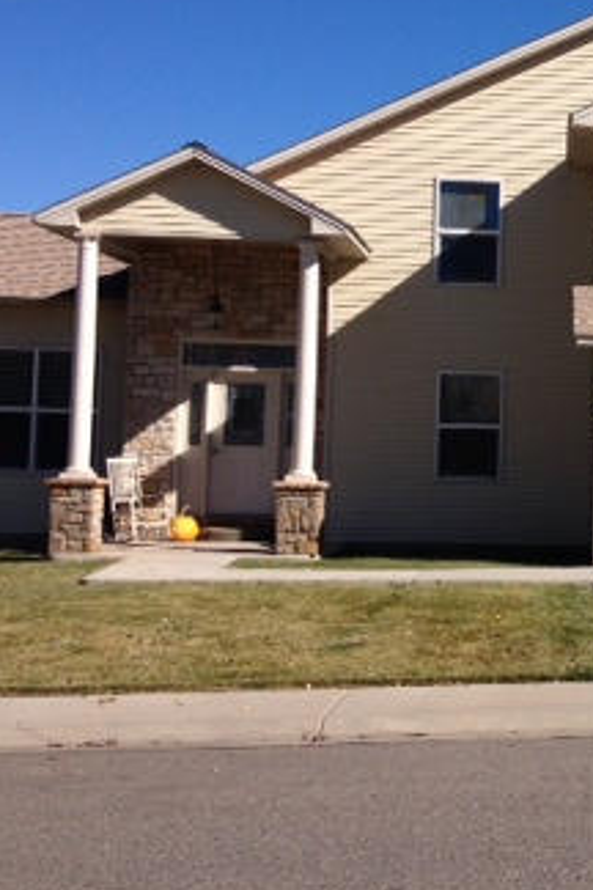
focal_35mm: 72
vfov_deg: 28.0
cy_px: 354
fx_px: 1779
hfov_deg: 18.0
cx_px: 719
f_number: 2.4
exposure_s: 1/2513
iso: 50
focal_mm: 4.28
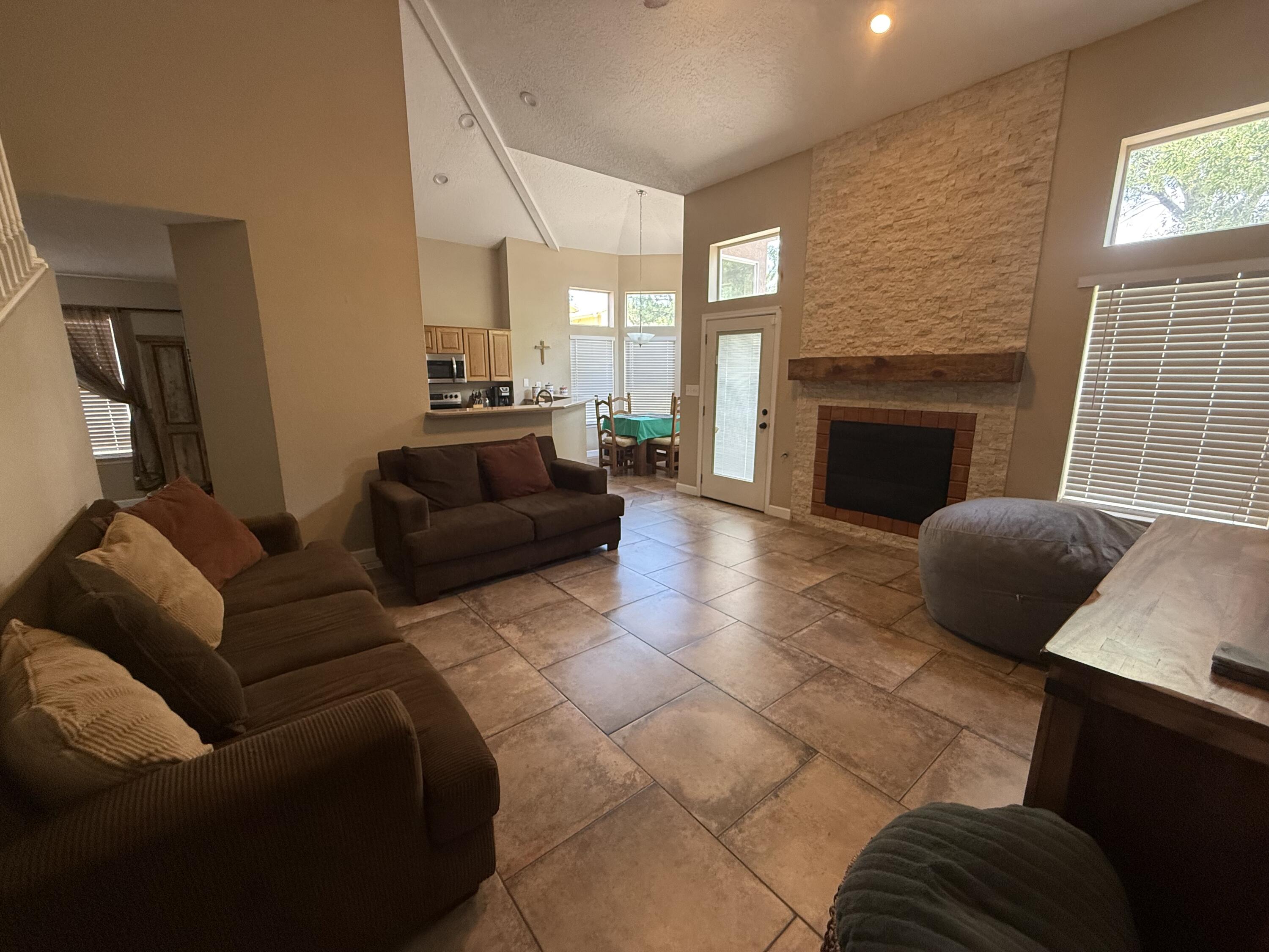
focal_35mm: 14
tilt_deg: -9.4
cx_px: 634
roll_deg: +0.2
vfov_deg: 85.7
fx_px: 513
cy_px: 476
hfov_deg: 102.1
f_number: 2.2
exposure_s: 1/120
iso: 320
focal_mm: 2.22
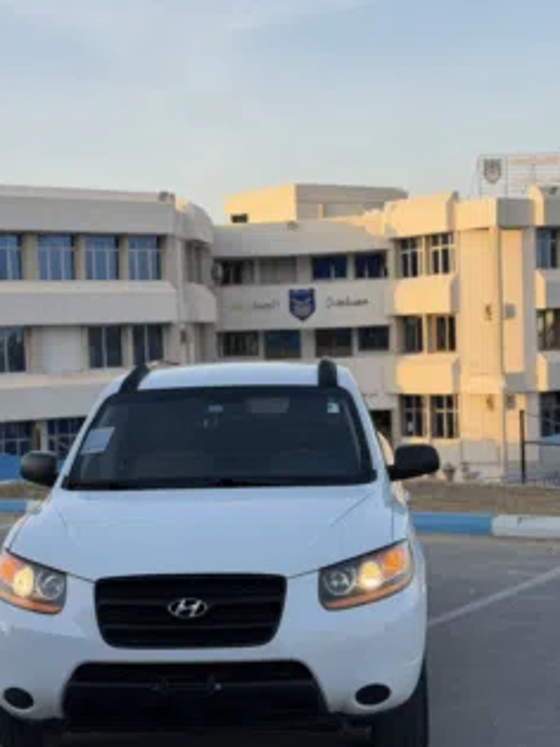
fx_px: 1317
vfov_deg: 31.7
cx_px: 237
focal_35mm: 61
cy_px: 394
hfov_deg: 24.0
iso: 64
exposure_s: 1/1027
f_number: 1.78
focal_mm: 6.76
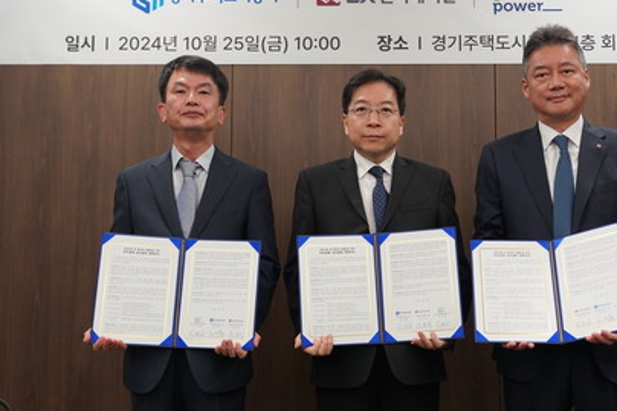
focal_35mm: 49
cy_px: 177
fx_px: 839
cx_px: 344
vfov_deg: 27.5
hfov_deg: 40.3
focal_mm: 33
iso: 1250
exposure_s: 1/160
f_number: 4
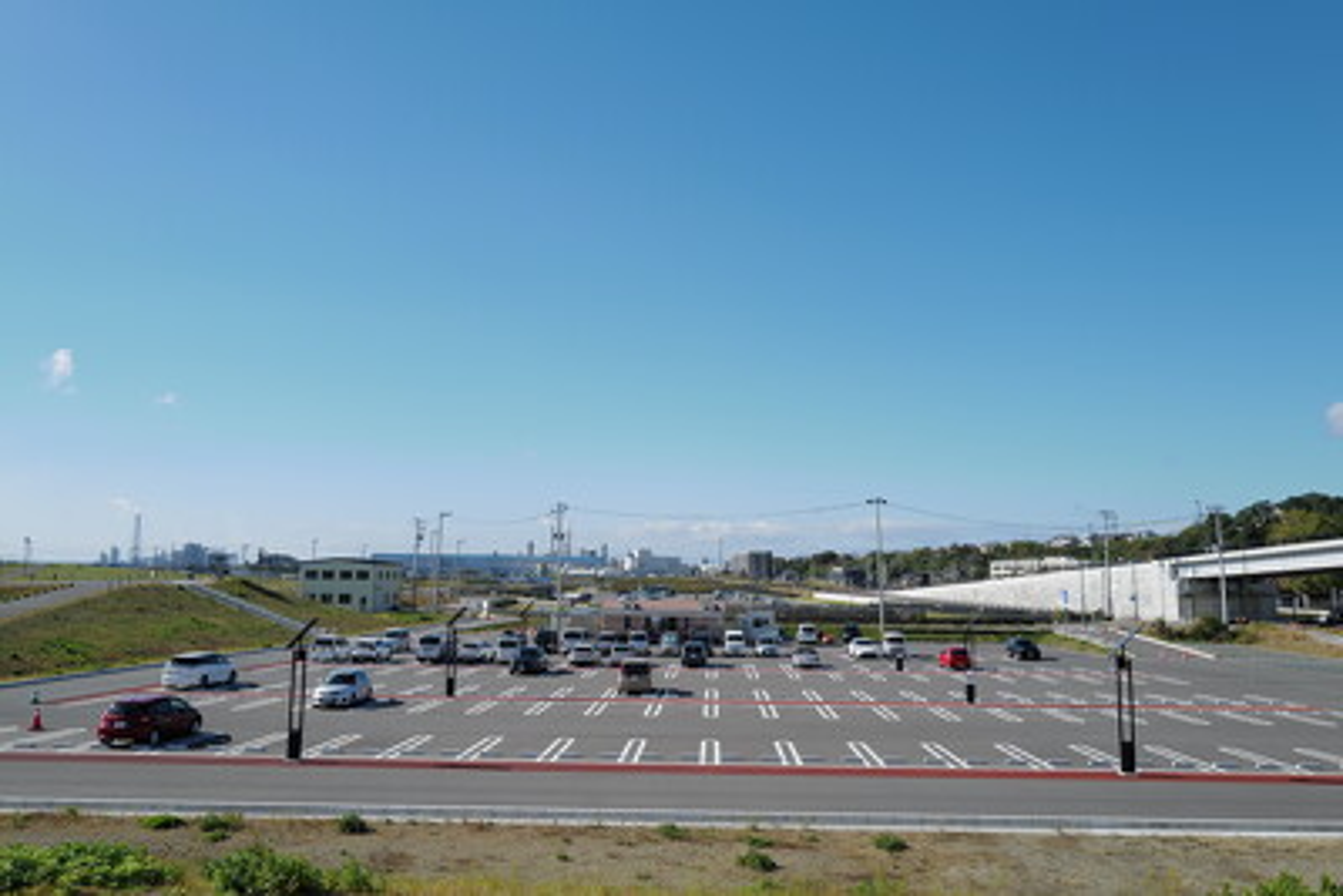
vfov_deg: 46.4
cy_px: 448
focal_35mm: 28
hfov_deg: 65.5
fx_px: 1045
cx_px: 672
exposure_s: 1/640
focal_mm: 28
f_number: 5
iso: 100
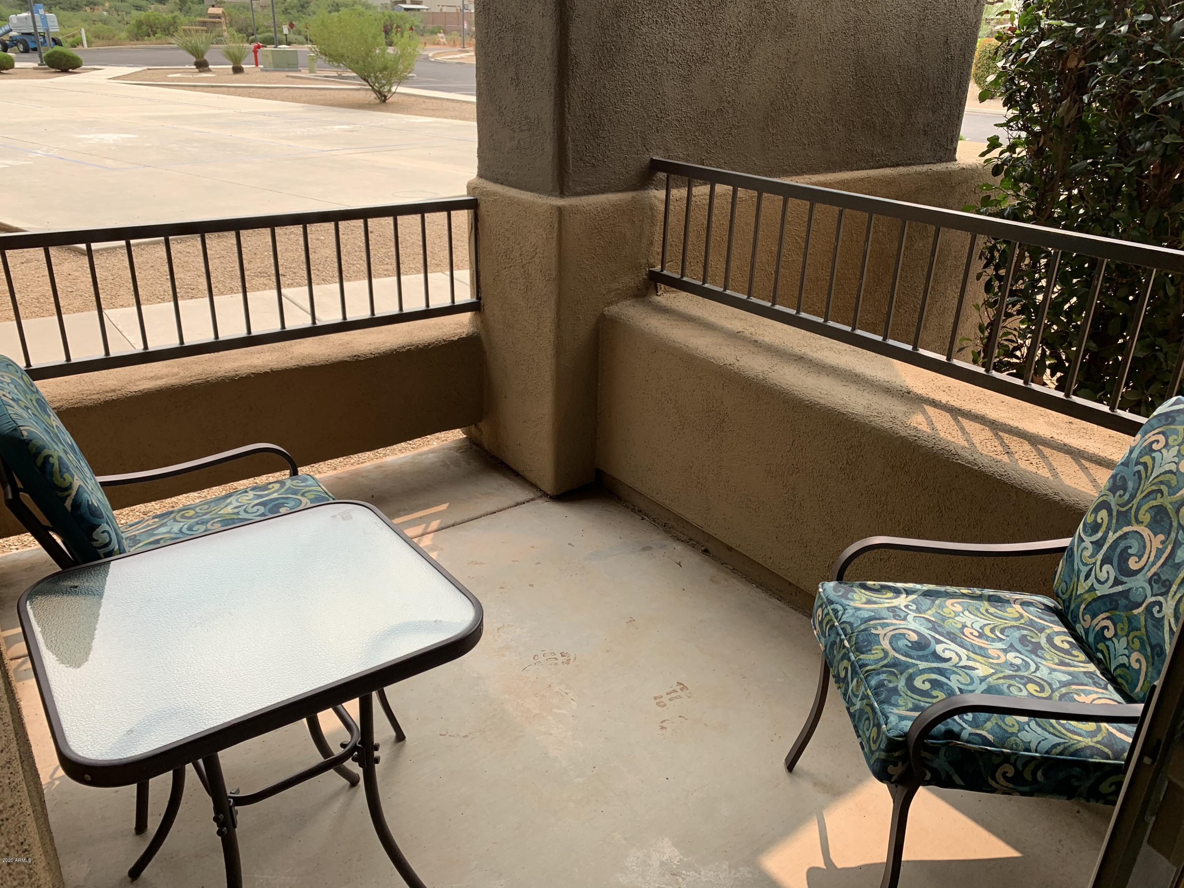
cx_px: 592
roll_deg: -1.6
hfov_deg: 67.3
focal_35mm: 26
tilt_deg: -22.7
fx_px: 889
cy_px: 444
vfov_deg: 53.1
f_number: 1.8
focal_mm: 4.25
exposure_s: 1/765
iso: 25
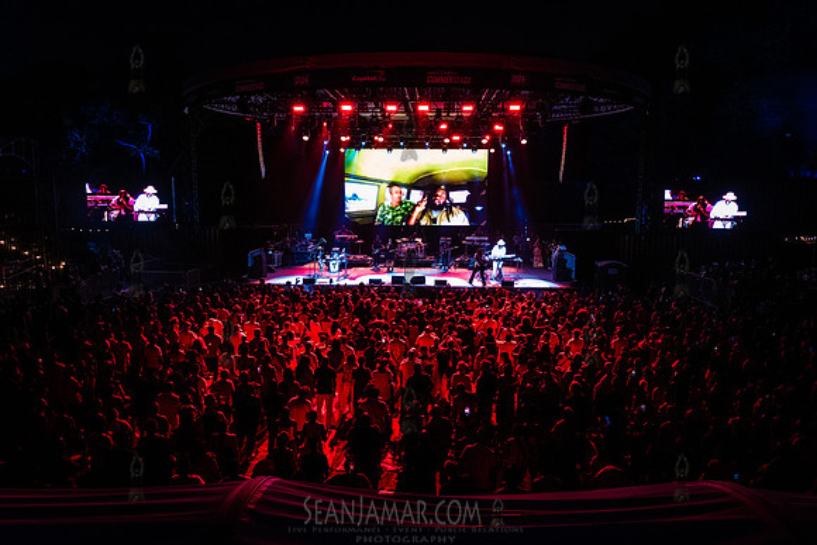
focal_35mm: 27
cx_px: 408
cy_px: 272
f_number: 4
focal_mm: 27
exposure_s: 1/200
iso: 3200
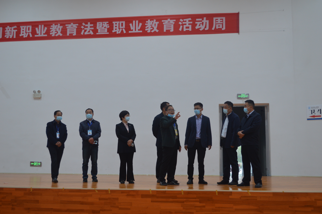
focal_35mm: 45
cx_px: 161
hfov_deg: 43.6
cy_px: 107
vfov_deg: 29.8
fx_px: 402
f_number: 4.5
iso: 400
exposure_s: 1/40
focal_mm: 30
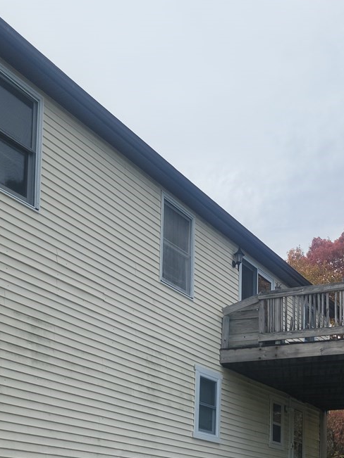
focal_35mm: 59
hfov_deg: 24.7
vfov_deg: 31.3
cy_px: 406
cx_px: 219
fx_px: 782
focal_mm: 7
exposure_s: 1/493
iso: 20
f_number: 1.8
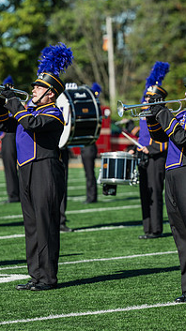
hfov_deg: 5.4
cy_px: 160
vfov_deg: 9.6
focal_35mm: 224
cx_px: 163
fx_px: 1968
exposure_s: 1/1600
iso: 100
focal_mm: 130
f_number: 3.2
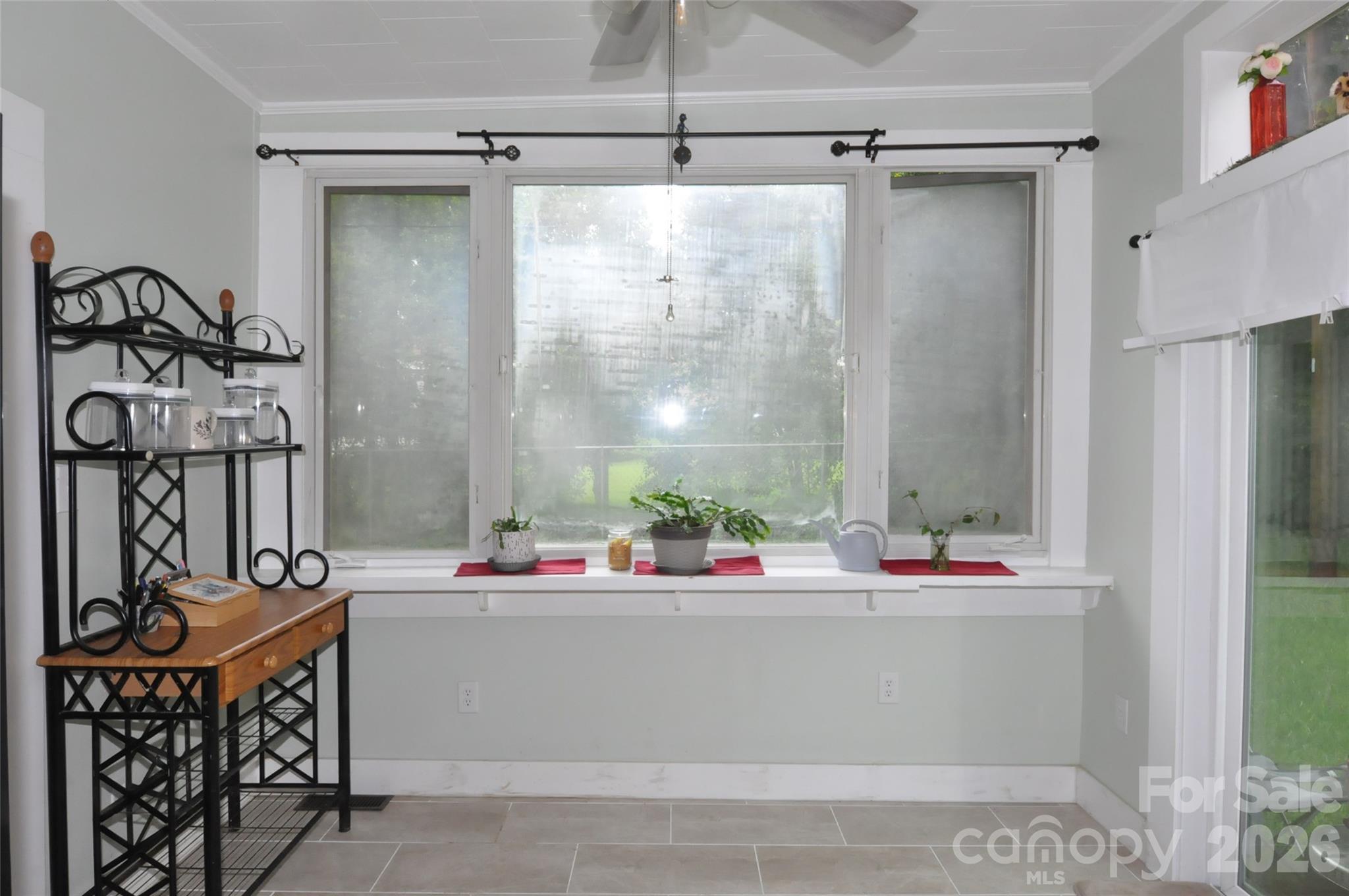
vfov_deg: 59.4
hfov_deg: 81.3
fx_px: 786
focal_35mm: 21
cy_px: 448
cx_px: 674
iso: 2000
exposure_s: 1/100
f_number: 7.1
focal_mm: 14
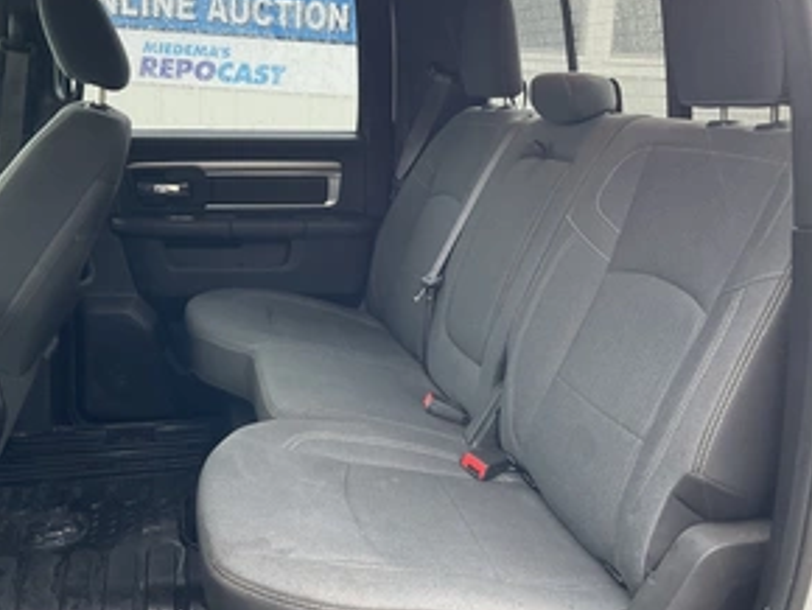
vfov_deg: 36.0
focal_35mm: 40
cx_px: 412
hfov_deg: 46.8
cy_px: 313
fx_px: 939
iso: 125
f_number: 1.8
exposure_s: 1/60
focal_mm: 3
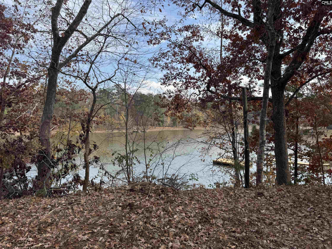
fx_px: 230
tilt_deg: -1.9
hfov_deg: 71.6
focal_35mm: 24
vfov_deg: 56.8
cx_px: 166
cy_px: 124
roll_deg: +0.4
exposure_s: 1/1767
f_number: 1.78
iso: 80
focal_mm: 6.76
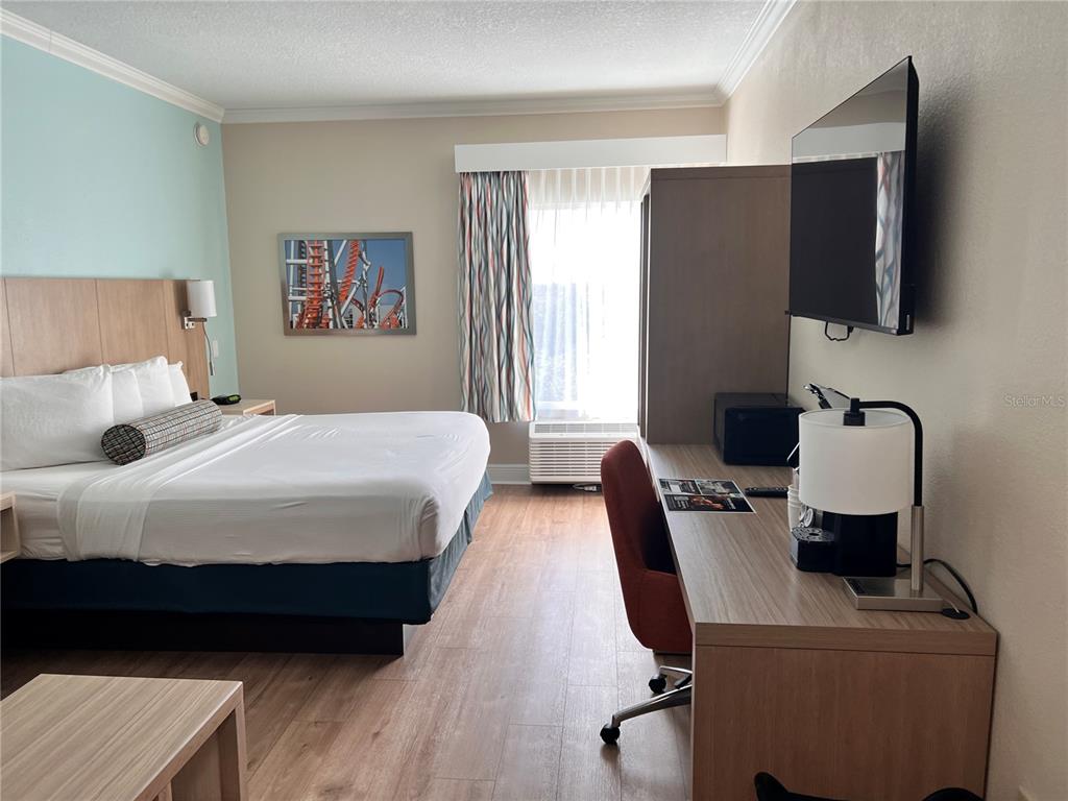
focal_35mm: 26
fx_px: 802
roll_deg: -0.5
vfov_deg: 53.1
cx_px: 534
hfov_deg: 67.3
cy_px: 400
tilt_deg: -8.2
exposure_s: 1/120
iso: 50
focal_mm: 5.7
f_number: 1.5
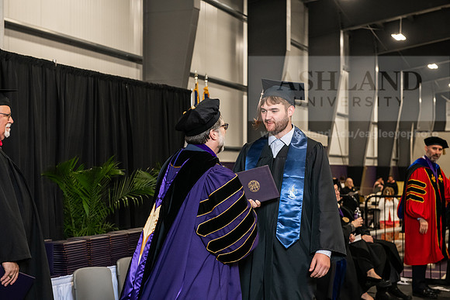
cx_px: 225
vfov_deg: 21.9
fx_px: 775
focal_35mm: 62
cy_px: 150
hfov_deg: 32.4
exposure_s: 1/200
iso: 2500
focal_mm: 62
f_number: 5
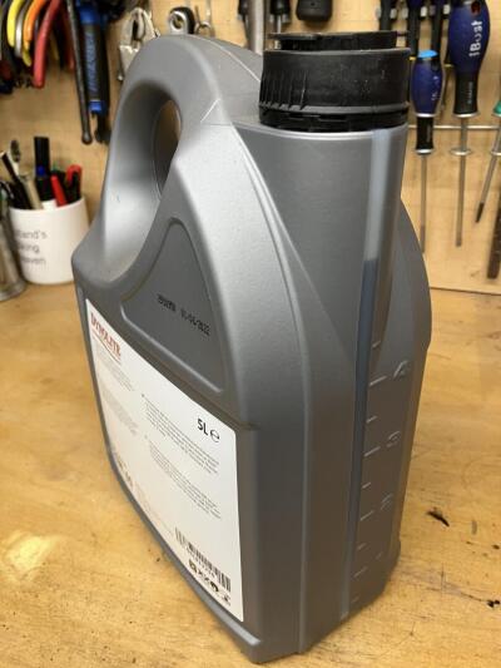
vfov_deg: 63.4
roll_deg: +4.1
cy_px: 334
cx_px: 250
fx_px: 540
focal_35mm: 28
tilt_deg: -26.4
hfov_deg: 49.8
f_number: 1.8
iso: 125
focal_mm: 3.99
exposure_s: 1/50
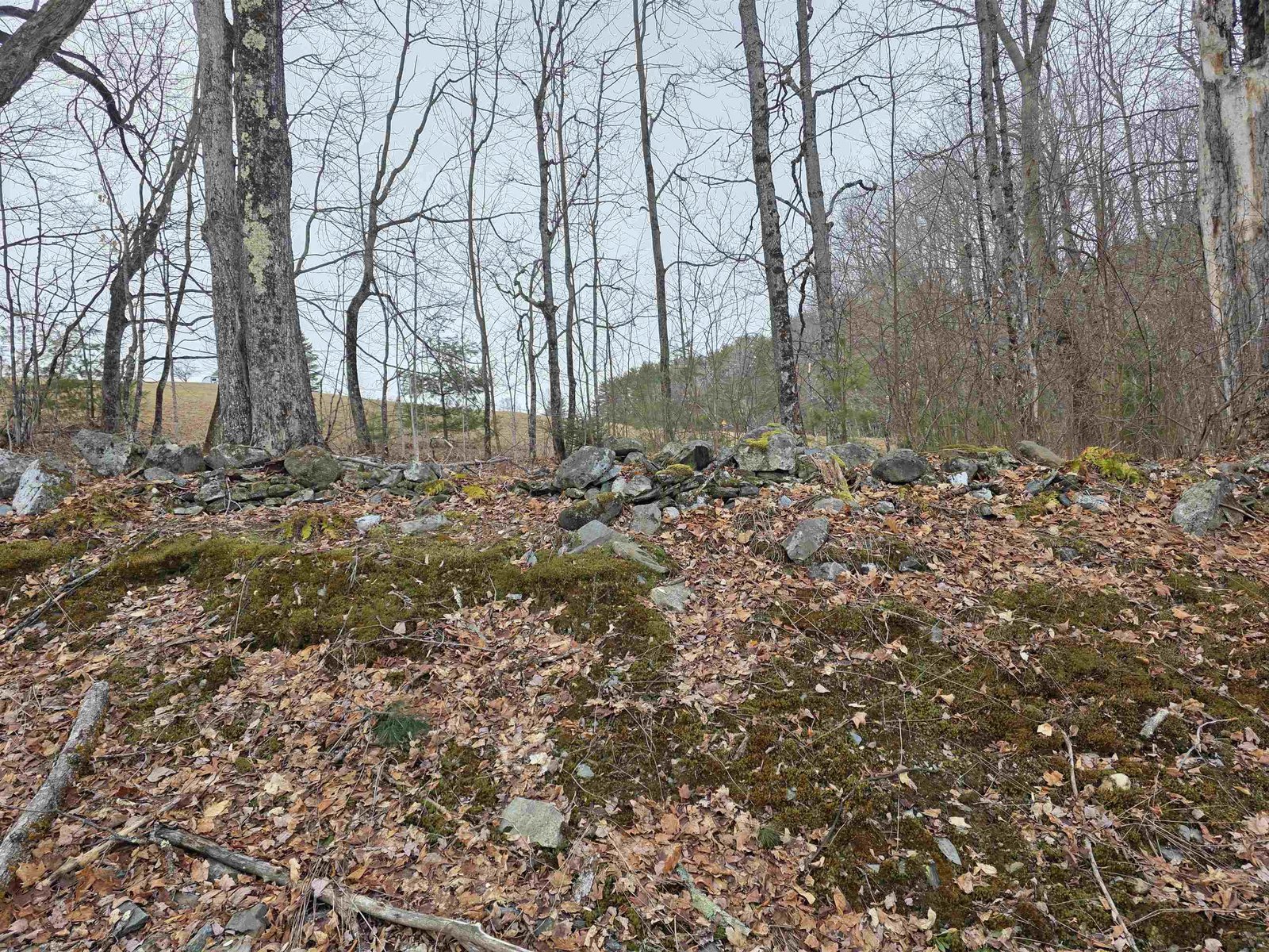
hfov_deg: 73.9
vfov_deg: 58.9
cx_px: 634
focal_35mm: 23
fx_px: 843
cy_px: 476
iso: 25
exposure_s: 1/359
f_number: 1.7
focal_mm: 6.3
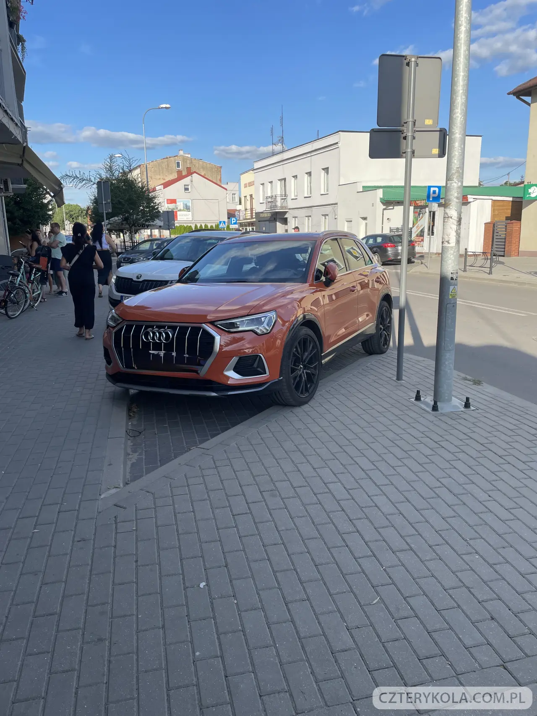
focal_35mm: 26
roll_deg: +1.1
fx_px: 538
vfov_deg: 67.3
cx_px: 268
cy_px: 358
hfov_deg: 53.1
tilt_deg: -9.7
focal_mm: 4.2
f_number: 1.6
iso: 32
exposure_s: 1/1667
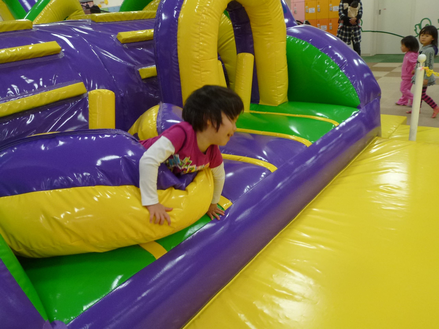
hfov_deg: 63.4
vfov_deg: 49.7
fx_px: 355
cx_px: 220
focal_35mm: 28
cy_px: 164
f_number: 3.5
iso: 250
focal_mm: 5
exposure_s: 1/60
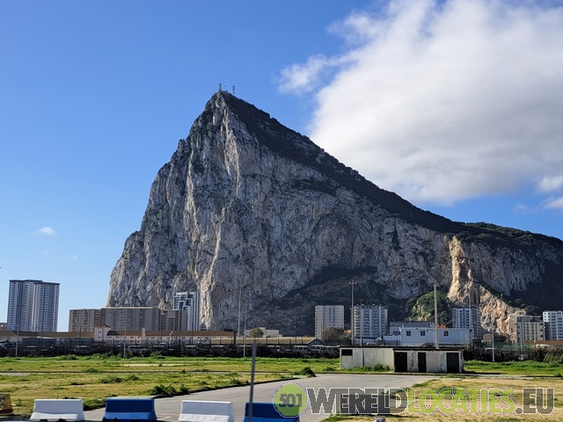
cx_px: 282
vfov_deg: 56.8
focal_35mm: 24
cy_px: 211
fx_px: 390
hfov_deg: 71.6
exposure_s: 1/141
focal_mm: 5.23
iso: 50
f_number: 1.8
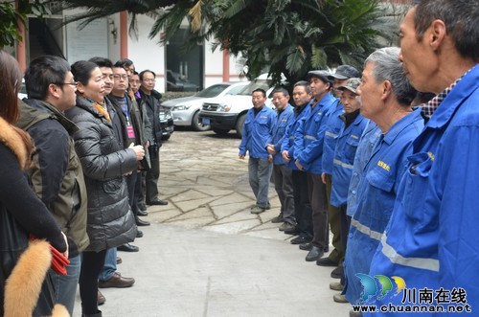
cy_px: 158
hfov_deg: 46.5
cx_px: 240
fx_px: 558
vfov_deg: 31.7
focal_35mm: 42
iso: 400
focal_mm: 28
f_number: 4.8
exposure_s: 1/90
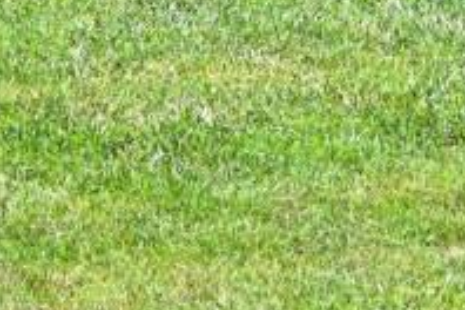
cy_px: -834
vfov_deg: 6.2
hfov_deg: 10.1
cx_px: -350
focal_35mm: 193
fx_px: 2490
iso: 140
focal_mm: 25.5
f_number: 5.6
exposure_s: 1/250
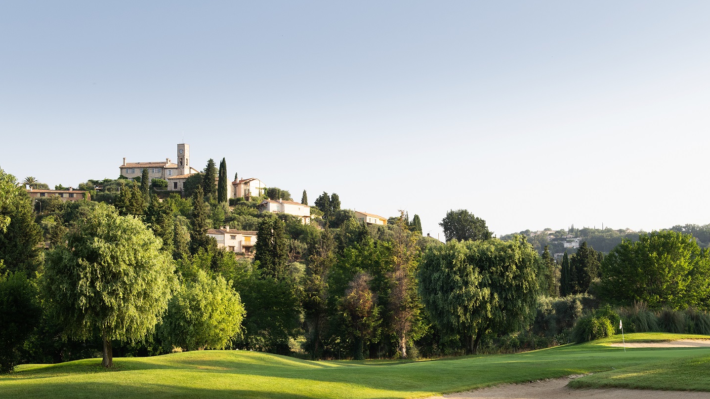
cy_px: 304
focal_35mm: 56
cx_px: 423
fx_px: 1054
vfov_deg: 21.2
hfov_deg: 37.1
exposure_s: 1/250
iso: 320
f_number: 9
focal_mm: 40
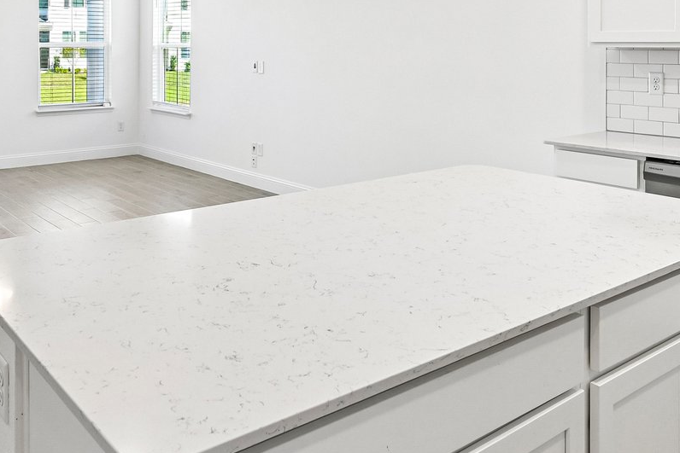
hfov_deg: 52.7
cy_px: 47
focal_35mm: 36
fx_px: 680
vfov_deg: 34.8
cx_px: 270
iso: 220
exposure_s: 1/15
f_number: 8
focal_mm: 14
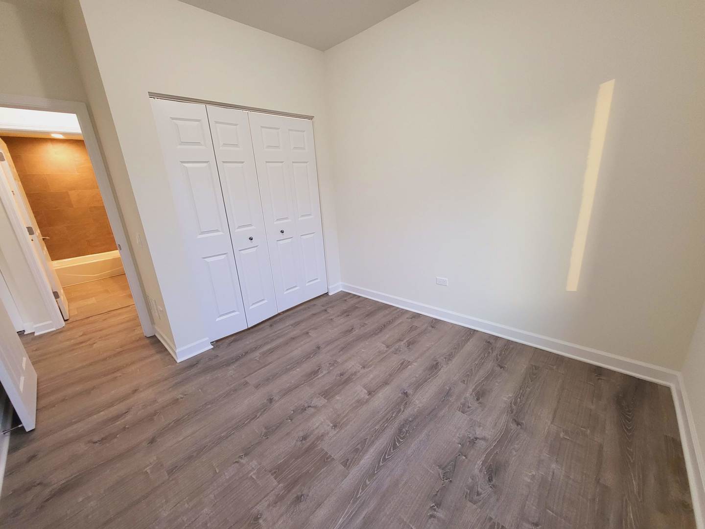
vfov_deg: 89.9
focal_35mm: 13
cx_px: 352
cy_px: 264
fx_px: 265
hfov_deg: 106.2
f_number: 2.2
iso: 250
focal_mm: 1.74
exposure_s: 1/59
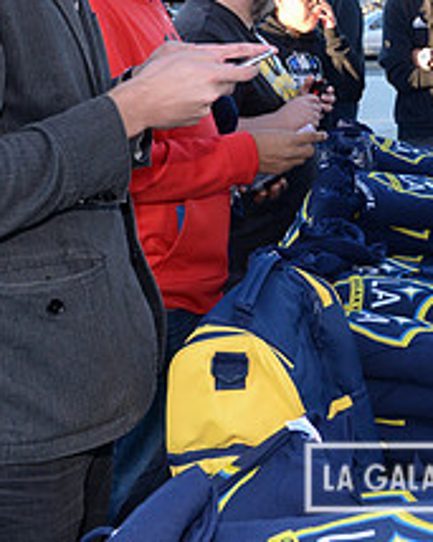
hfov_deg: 18.6
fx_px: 1266
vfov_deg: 23.7
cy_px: 98
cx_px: 484
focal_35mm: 79
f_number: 7.1
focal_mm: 31
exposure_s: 1/200
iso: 800
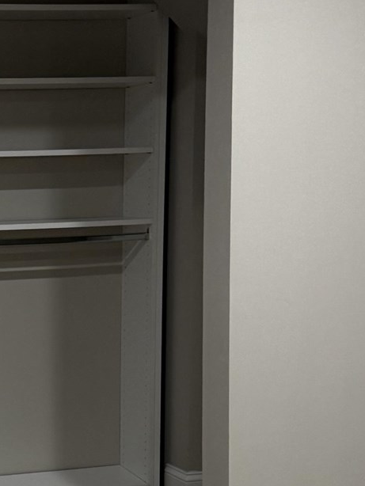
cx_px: -27
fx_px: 1264
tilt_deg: -8.5
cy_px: 373
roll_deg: +0.7
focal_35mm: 90
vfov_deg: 21.5
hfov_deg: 16.0
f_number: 1.78
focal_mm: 6.76
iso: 160
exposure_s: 1/60
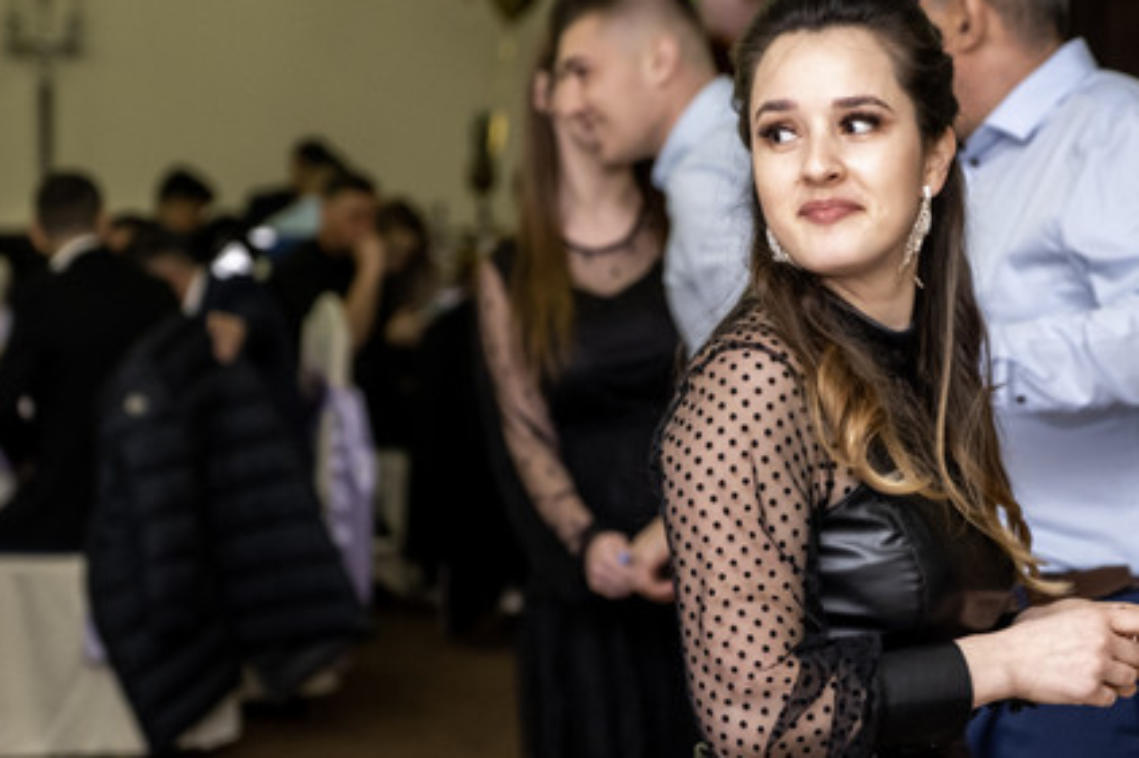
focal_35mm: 126
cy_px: 368
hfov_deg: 16.3
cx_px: 629
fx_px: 3985
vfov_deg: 10.9
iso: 1250
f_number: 2.8
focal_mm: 55
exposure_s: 1/125
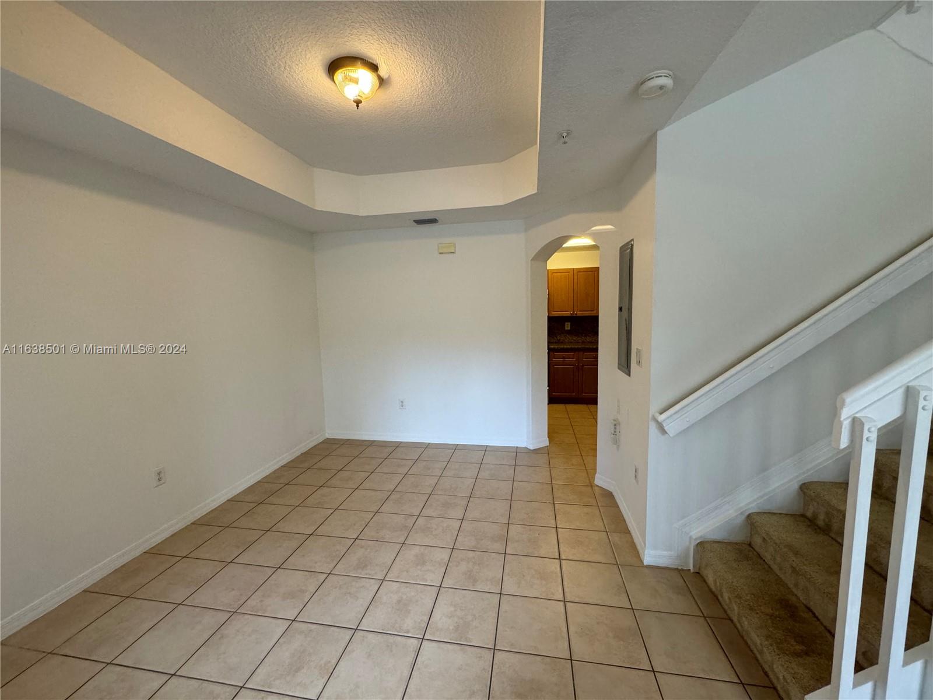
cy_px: 350
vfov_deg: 85.7
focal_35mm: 14
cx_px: 466
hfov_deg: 102.1
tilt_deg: -6.0
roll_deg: +1.8
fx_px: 377
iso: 250
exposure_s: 1/120
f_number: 2.2
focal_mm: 2.22
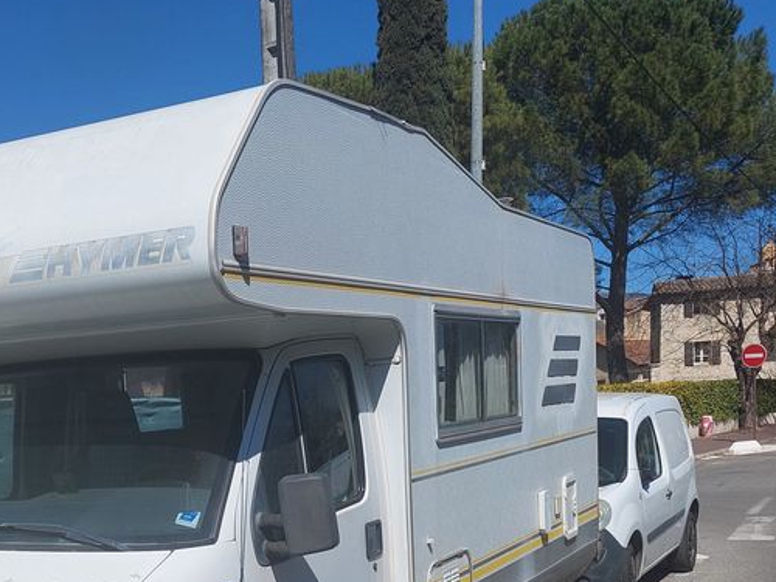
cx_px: 197
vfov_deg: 28.1
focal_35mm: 50
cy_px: 511
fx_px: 1121
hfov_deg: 37.3
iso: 40
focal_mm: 5.23
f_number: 1.8
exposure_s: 1/3279
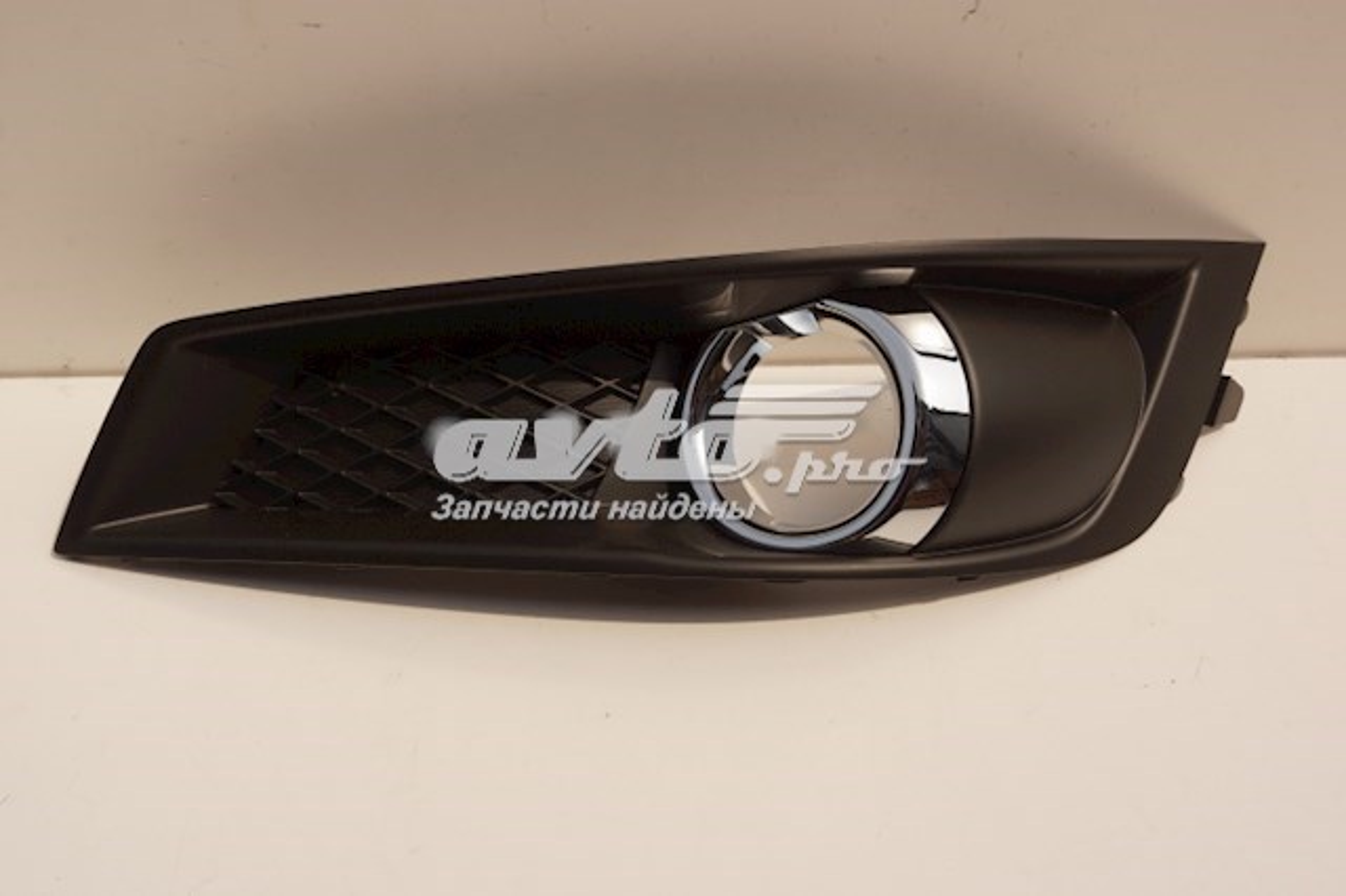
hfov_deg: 49.6
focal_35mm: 39
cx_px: 673
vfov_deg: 34.2
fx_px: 1457
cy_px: 448
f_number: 8
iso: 100
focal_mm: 26
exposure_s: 1/500
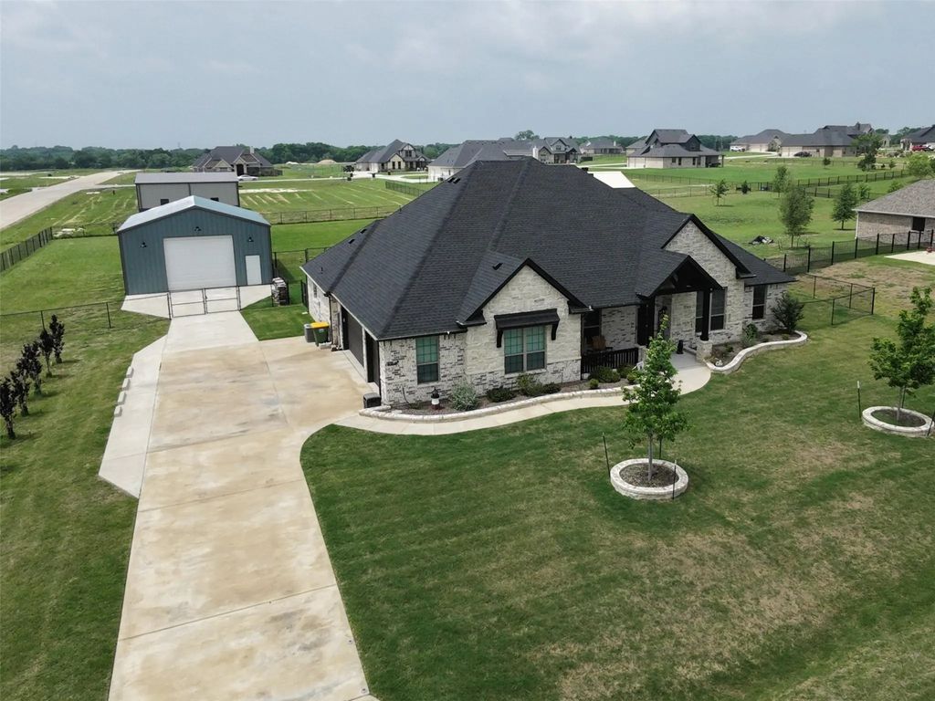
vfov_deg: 78.1
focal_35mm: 16
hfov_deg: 94.5
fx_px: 432
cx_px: 468
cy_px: 350
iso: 200
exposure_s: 1/2000
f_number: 2.2
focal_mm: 3.05
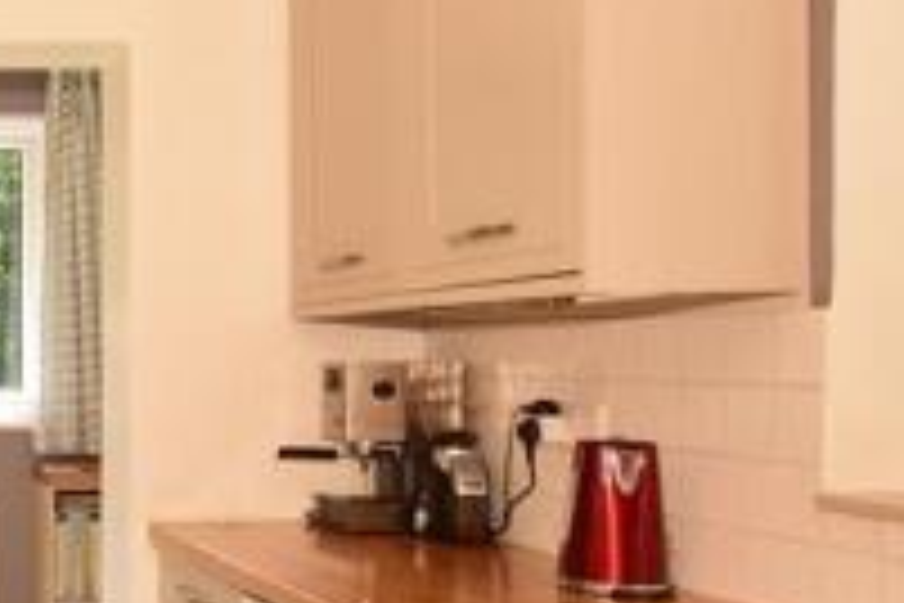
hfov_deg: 31.8
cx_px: -243
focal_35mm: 49
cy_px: 380
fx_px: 1230
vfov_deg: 27.4
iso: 400
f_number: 6.3
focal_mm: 10
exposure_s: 1/200
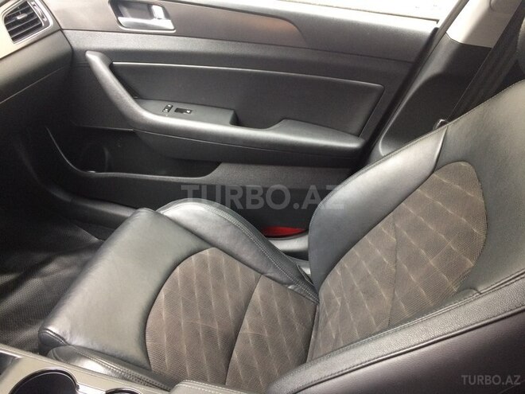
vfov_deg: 48.2
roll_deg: -8.5
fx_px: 440
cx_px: 262
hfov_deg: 61.7
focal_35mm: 29
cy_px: 197
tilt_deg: -35.8
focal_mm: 4.15
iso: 200
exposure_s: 1/33
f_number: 2.2
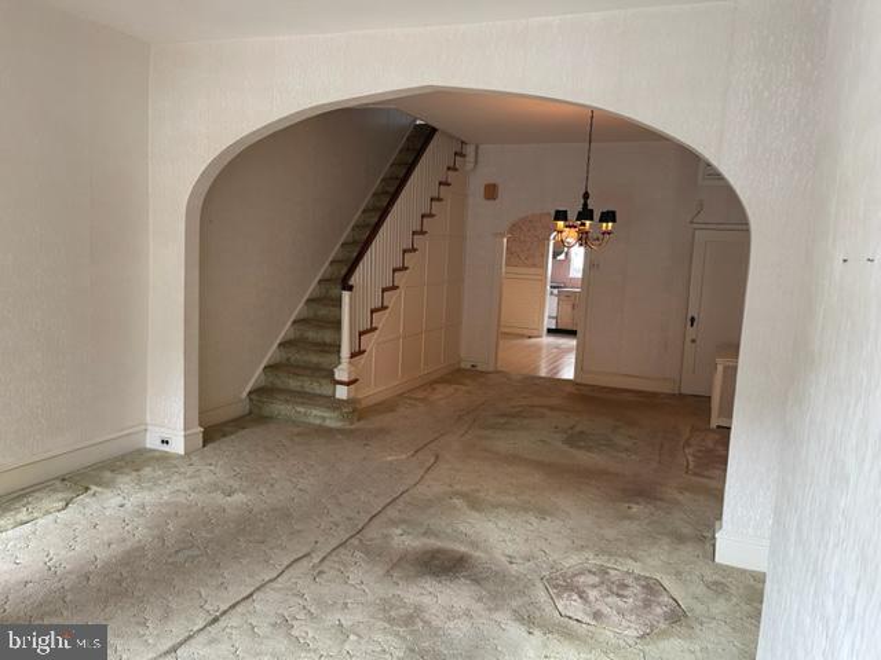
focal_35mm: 26
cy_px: 330
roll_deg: -1.7
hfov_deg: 67.3
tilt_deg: -6.3
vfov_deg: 53.1
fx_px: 662
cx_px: 440
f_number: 1.6
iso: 100
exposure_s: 1/60
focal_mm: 5.1
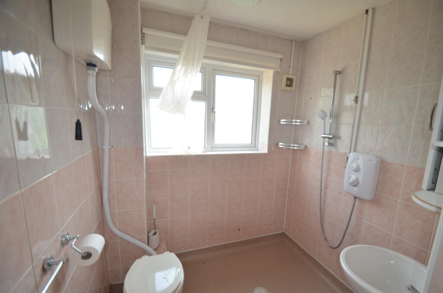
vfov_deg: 77.1
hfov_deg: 100.5
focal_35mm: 15
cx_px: 222
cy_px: 146
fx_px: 184
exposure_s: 1/125
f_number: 3.5
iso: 250
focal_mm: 10
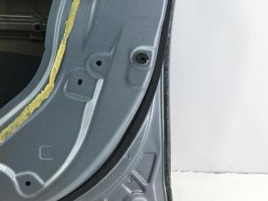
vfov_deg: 25.5
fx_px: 434
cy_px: 27
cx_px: 46
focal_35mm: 56
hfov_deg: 33.1
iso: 25
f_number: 2.2
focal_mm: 4.15
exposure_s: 1/50
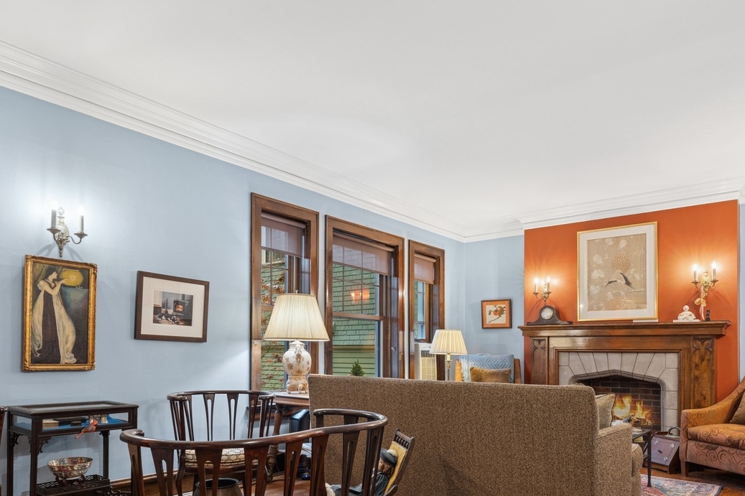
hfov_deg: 71.5
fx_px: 517
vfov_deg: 50.0
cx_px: 387
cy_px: 347
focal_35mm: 25
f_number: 8
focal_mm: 16
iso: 320
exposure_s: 1/4
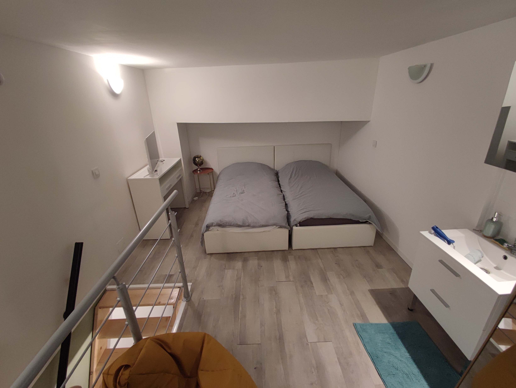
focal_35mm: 15
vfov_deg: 81.8
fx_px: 224
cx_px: 258
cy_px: 194
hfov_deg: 98.1
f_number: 2.2
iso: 382
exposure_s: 1/33
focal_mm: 1.65
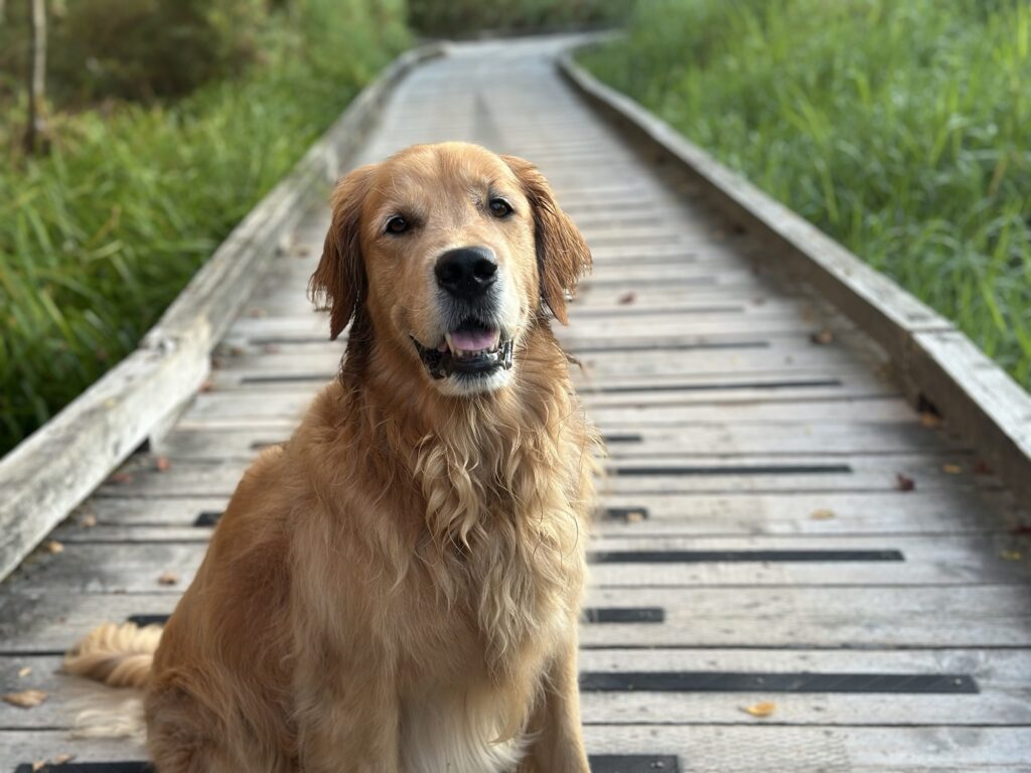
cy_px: 386
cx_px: 516
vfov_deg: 30.3
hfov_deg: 39.7
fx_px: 1430
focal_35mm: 48
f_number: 1.78
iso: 100
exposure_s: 1/121
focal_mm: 6.86
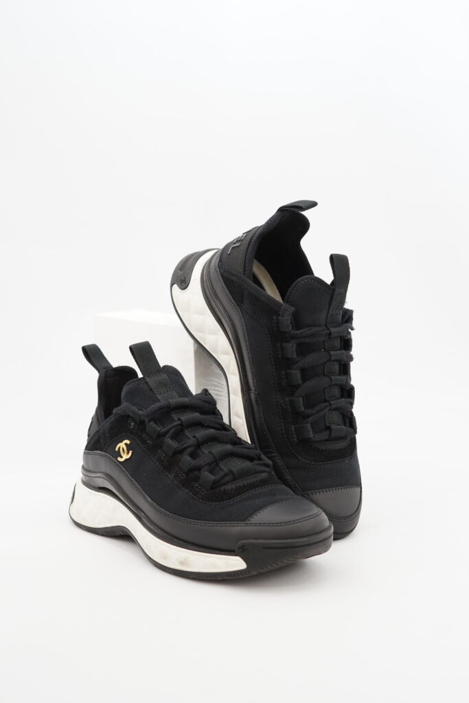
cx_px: 234
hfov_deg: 27.0
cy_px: 352
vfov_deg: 39.6
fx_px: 977
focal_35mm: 50
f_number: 6.3
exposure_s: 1/10
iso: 640
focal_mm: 50
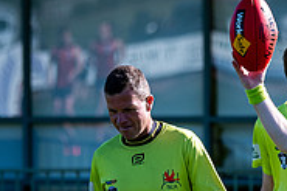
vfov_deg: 1.7
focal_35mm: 818
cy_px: 236
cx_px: 333
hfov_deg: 2.5
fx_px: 6515
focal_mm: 130
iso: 250
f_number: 2.8
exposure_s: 1/2500
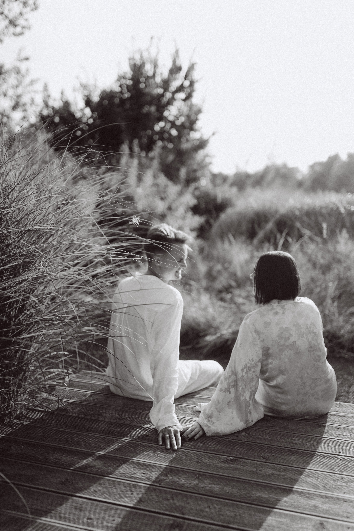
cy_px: 266
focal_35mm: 35
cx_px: 177
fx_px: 516
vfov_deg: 54.4
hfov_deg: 37.9
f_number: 1.4
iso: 160
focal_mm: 35
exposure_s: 1/8000
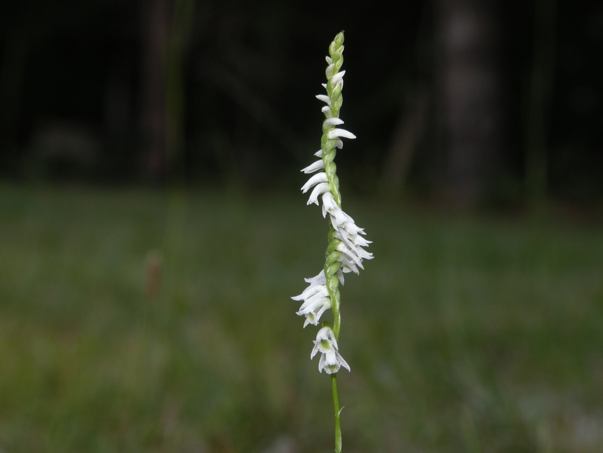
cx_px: 302
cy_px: 226
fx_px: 1759
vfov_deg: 14.6
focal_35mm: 101
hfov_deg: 19.4
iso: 64
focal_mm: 17.9
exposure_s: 1/55
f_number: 4
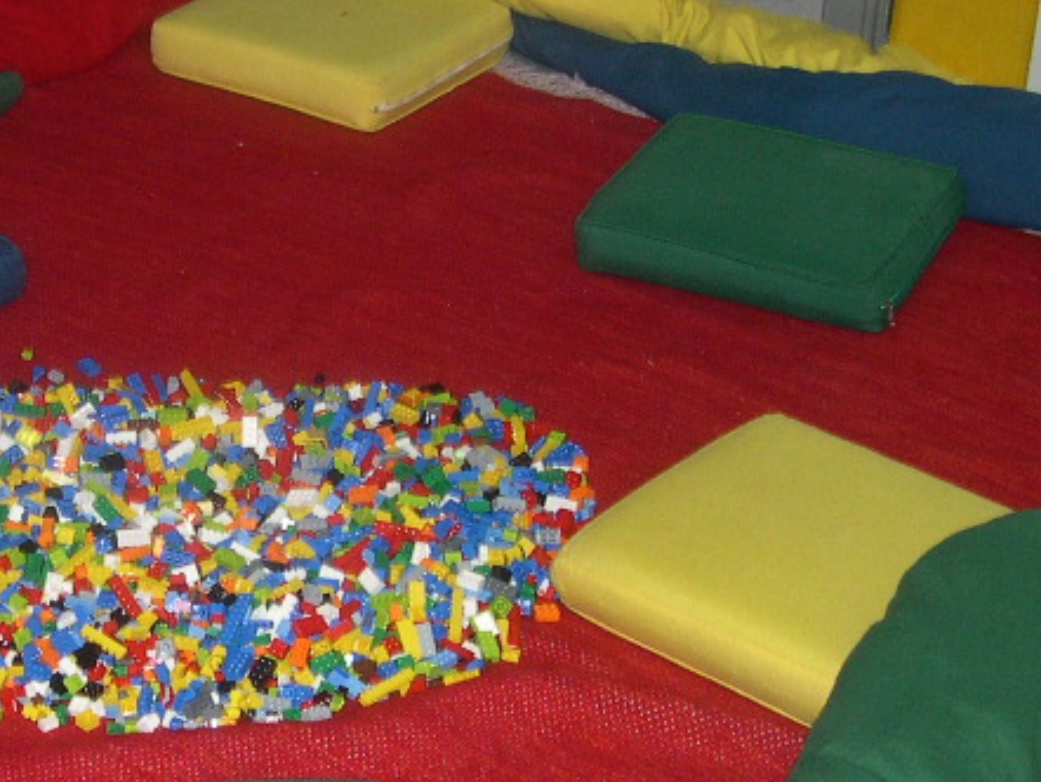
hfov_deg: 21.8
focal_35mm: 88
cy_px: 539
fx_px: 2648
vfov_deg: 16.7
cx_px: 137
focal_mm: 8
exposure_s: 1/60
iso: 206
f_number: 2.8
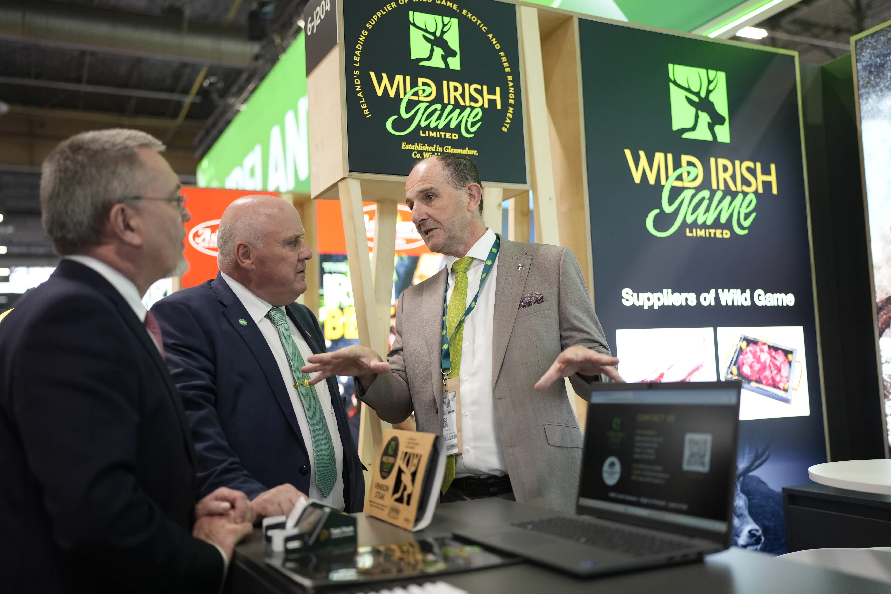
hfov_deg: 54.4
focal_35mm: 35
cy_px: 297
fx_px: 866
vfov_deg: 37.9
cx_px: 446
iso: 1250
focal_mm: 35
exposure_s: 1/640
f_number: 1.4
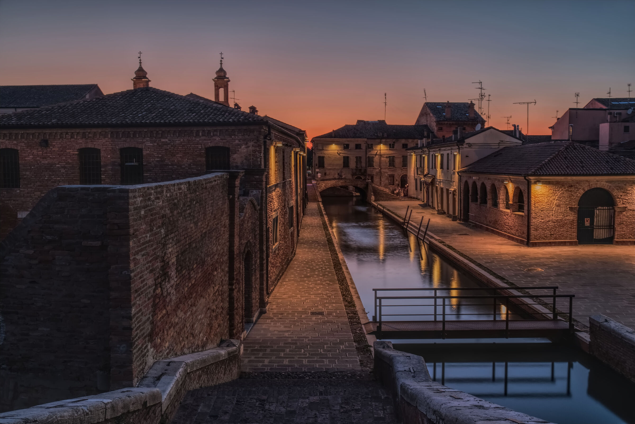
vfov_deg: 37.9
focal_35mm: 35
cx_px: 318
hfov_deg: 54.4
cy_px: 212
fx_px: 618
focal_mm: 35
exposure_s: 25
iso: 100
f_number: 8
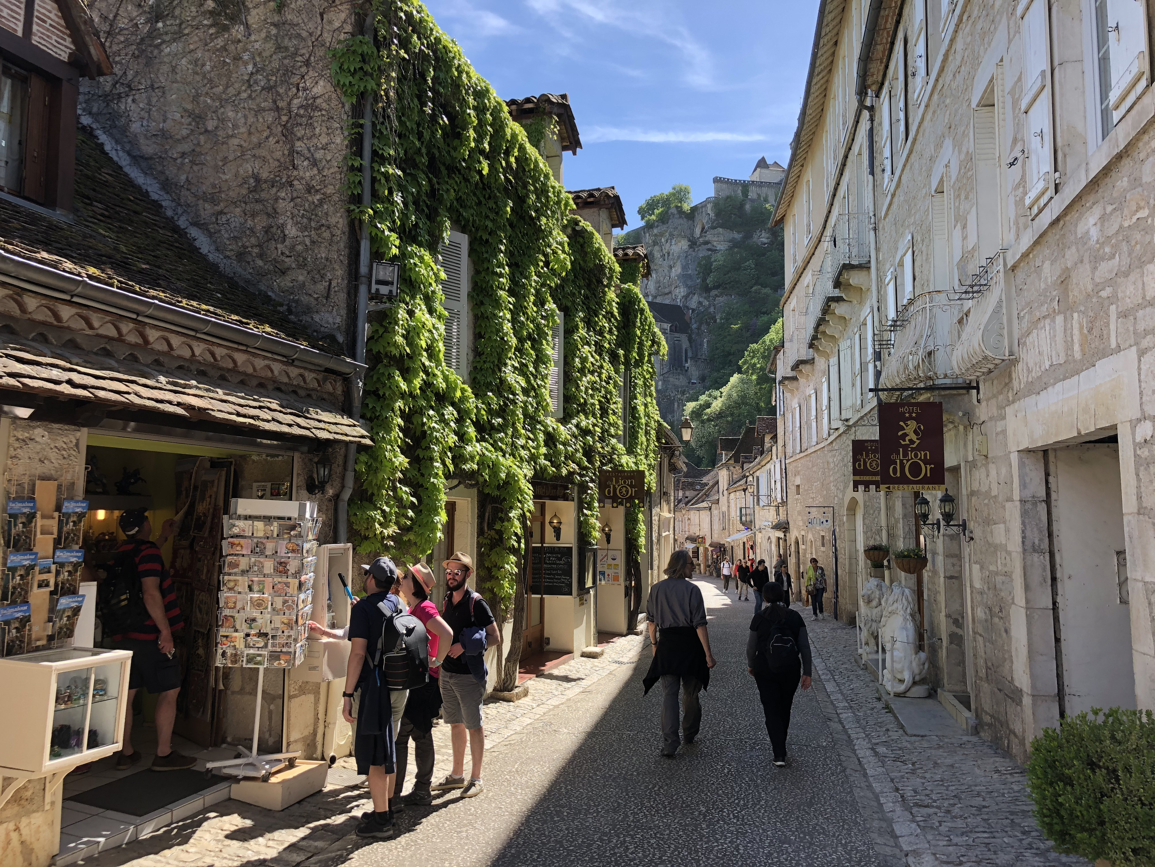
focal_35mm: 28
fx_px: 934
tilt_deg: +6.3
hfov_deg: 63.4
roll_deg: +0.1
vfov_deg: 49.7
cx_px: 578
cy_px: 434
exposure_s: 1/461
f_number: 1.8
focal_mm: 4
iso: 20
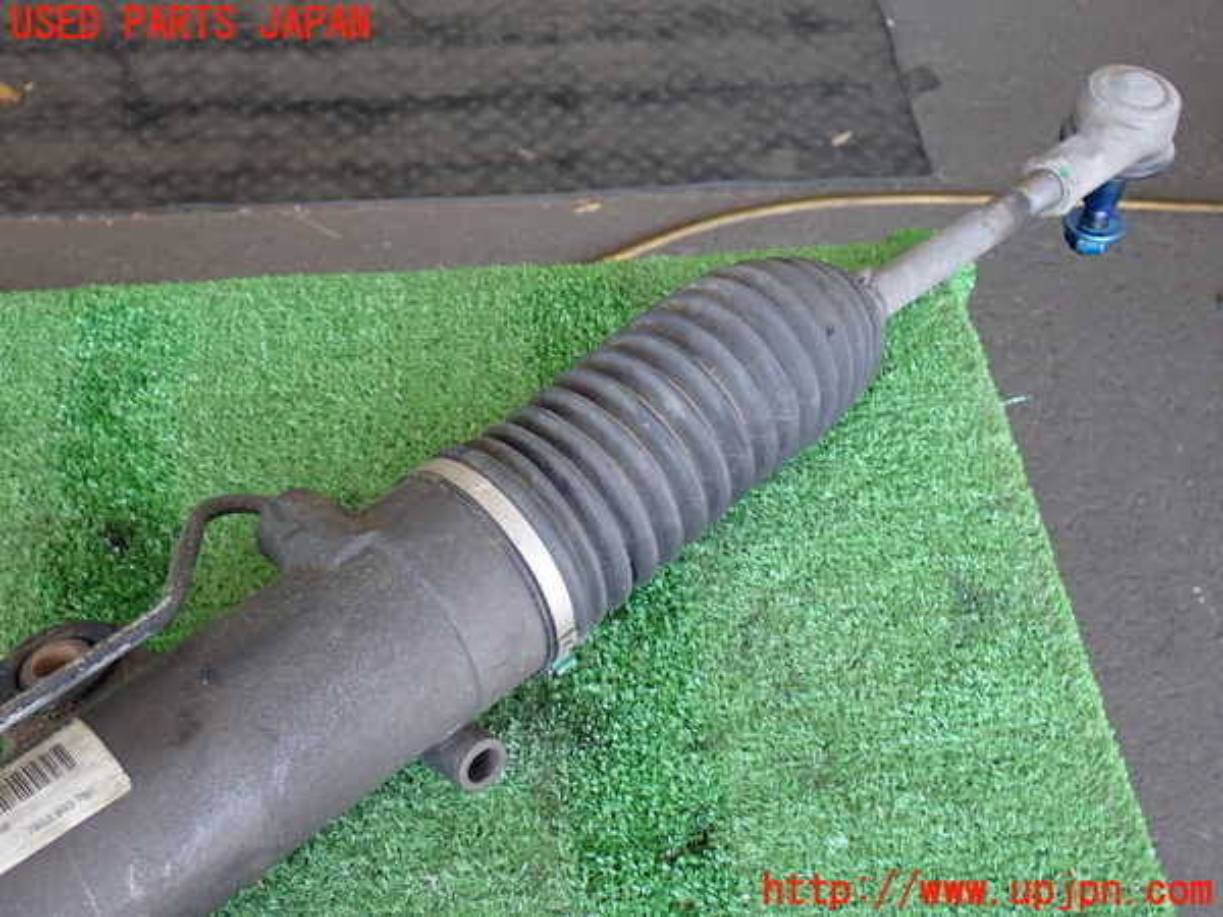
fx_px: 1661
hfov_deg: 40.4
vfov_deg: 30.9
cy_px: 458
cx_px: 612
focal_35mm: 47
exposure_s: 1/50
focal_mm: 8.4
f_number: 3.1
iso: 250
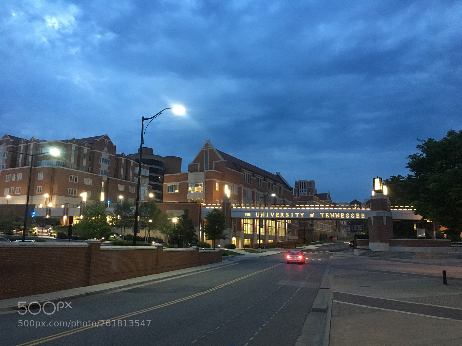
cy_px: 173
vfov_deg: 48.2
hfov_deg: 61.7
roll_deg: -1.4
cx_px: 231
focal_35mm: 29
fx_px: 387
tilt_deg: +9.8
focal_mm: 4.15
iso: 250
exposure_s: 1/15
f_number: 2.2
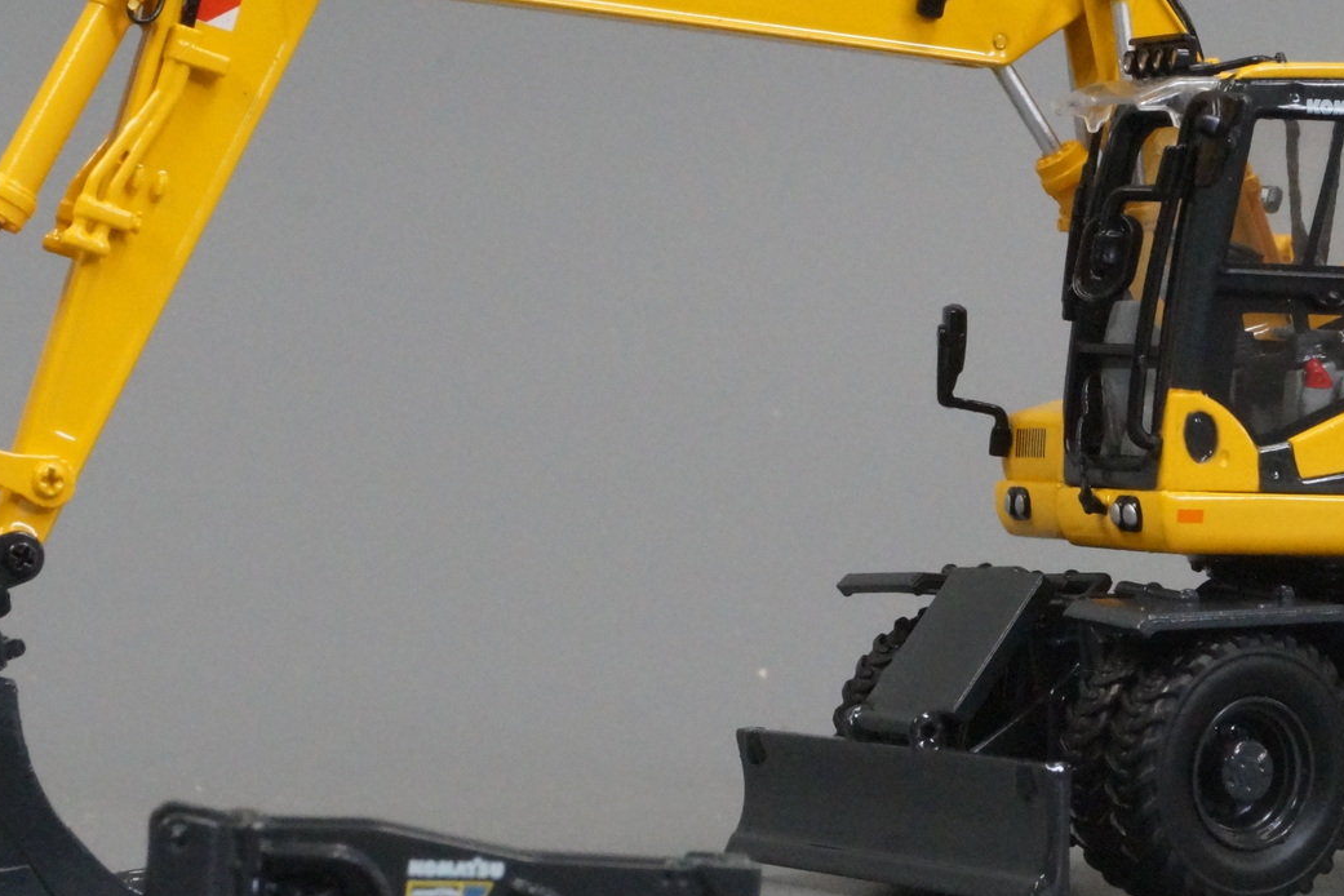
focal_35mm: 144
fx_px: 5376
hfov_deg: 14.2
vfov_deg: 9.5
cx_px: 862
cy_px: 384
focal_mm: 50
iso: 3200
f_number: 20
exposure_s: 1/20
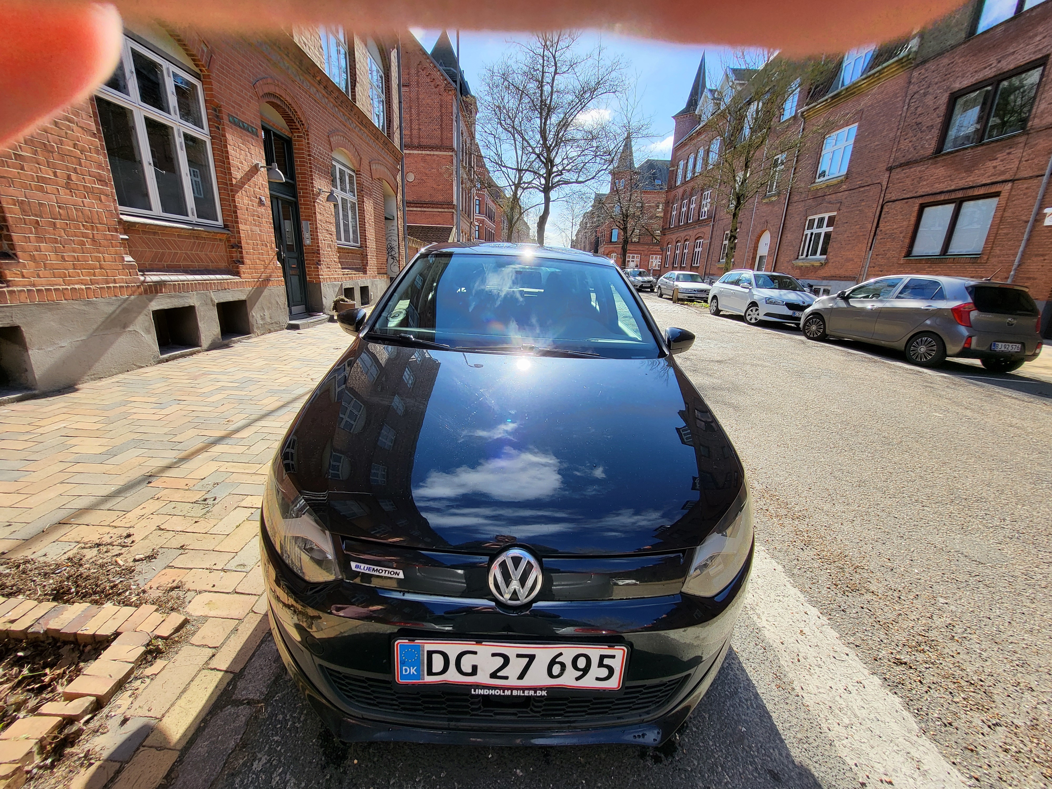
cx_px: 526
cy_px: 394
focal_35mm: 13
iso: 32
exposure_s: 1/411
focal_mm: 1.74
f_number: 2.2
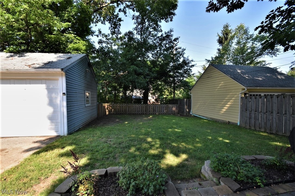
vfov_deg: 77.3
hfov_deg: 100.4
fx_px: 123
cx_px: 148
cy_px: 98
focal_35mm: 15
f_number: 16
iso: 200
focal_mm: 10
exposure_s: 1/60
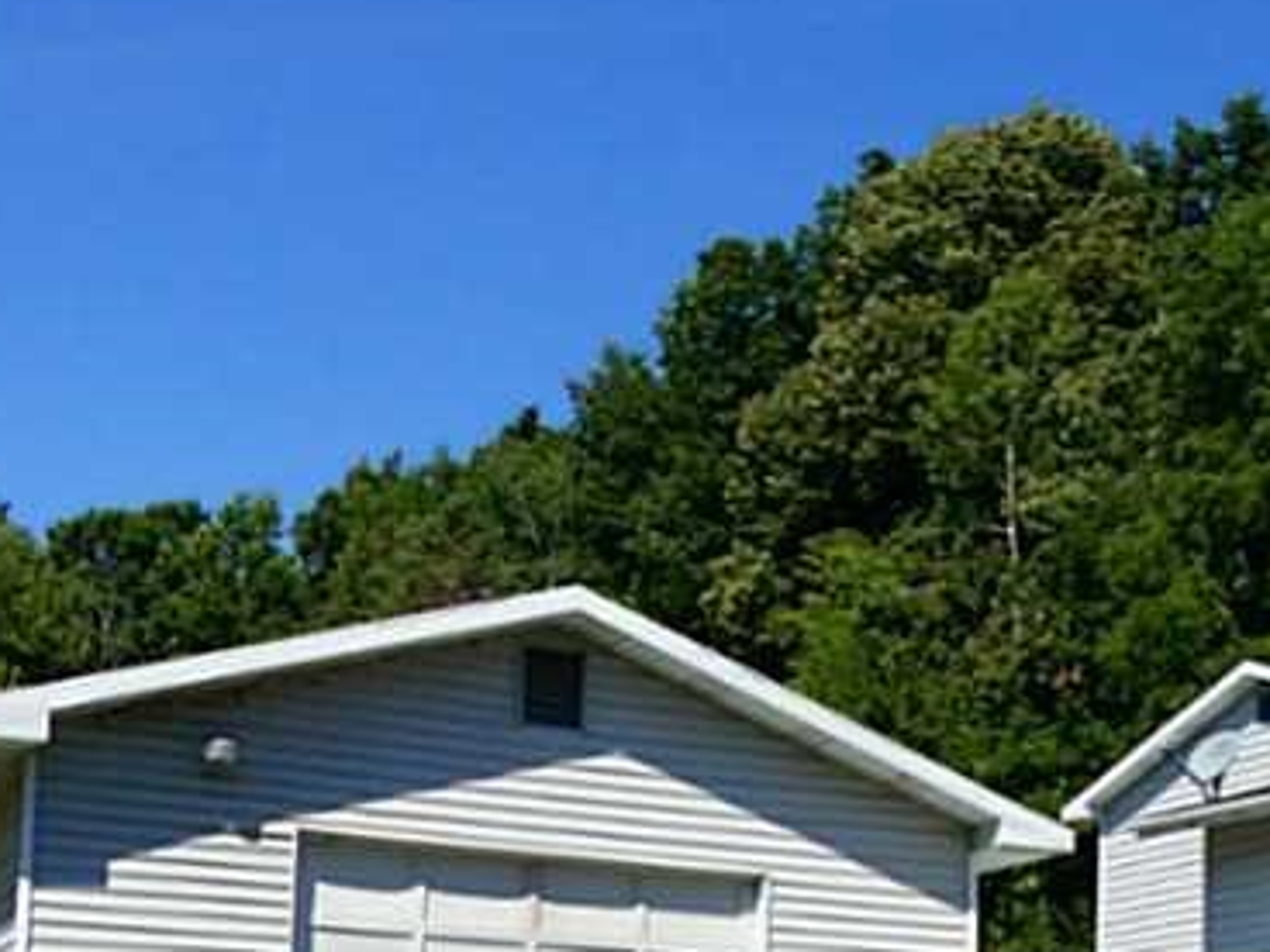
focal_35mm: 74
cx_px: 1277
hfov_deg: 25.0
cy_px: 983
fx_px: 2715
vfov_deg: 19.3
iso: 100
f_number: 4
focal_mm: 6
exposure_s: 1/1000
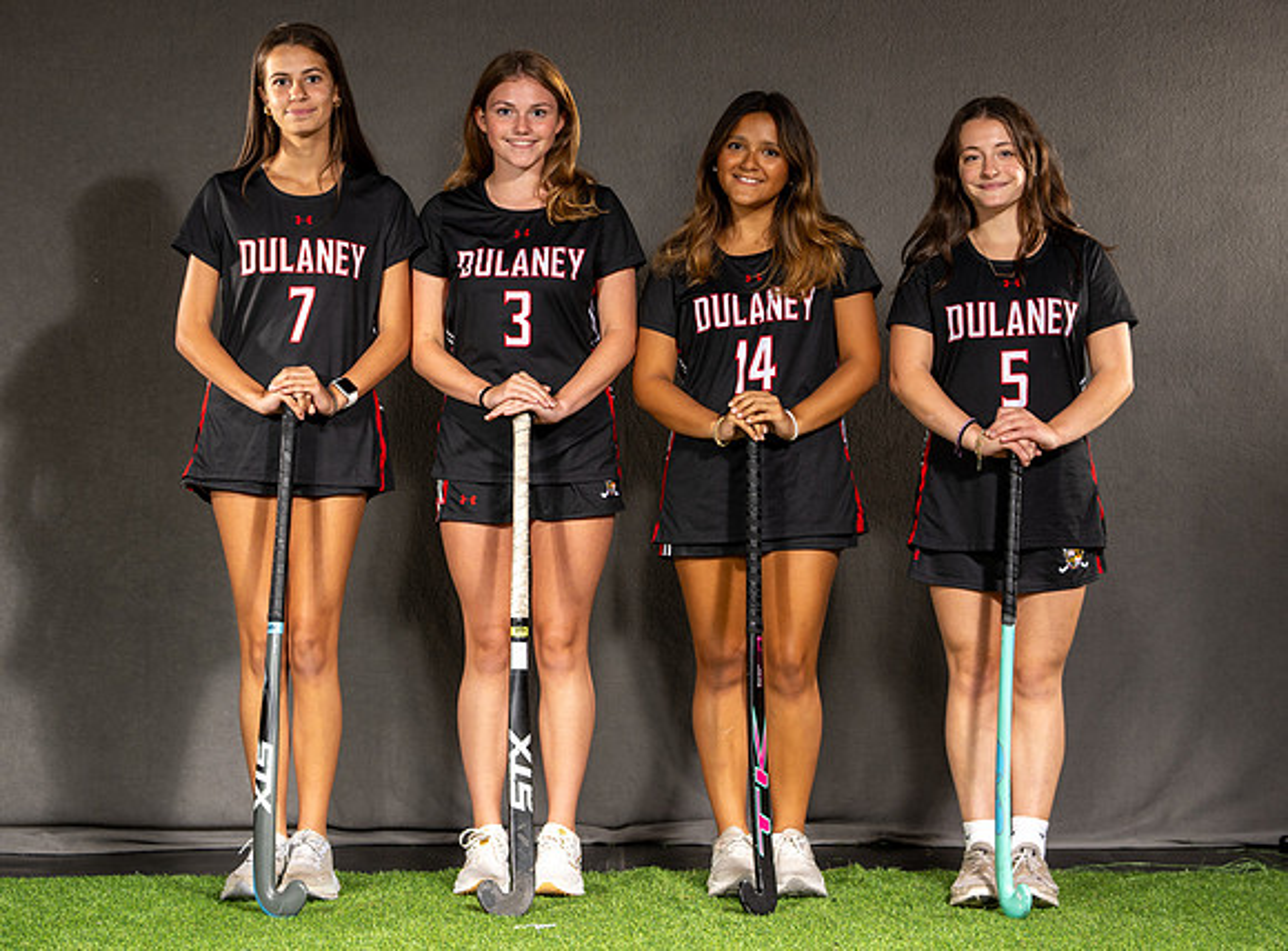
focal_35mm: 79
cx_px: 634
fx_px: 2911
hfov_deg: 24.9
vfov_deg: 18.5
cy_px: 300
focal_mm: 50
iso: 160
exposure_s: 1/125
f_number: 6.3
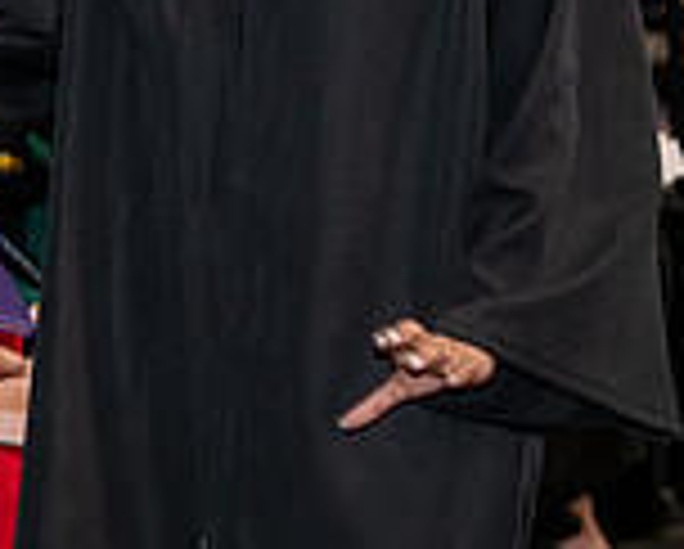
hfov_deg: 7.7
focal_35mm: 250
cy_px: -124
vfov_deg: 6.2
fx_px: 5067
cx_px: -130
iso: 2500
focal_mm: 70
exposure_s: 1/200
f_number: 5
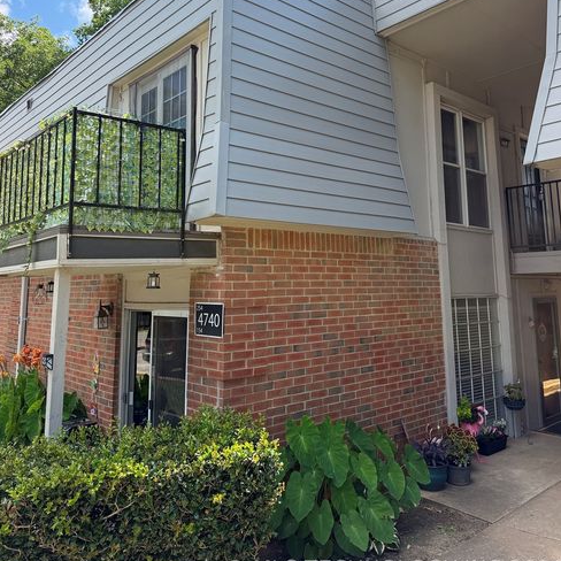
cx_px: 283
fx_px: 532
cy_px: 203
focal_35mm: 29
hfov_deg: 55.6
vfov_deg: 54.8
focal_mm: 6.76
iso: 100
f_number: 1.78
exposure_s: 1/1812
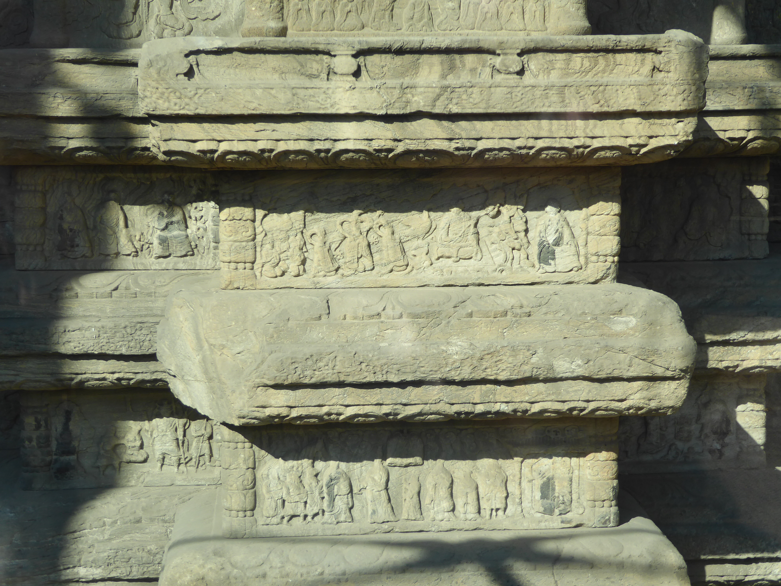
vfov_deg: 21.3
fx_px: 1557
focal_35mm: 69
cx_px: 390
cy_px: 293
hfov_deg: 28.2
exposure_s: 1/250
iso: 80
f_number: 4.4
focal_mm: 11.7
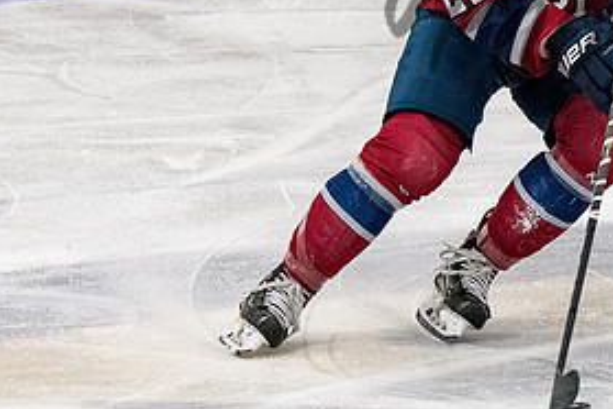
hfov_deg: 4.0
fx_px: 8854
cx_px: 537
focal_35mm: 520
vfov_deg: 2.6
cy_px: 53
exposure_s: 1/800
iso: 2500
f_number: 3.5
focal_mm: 116
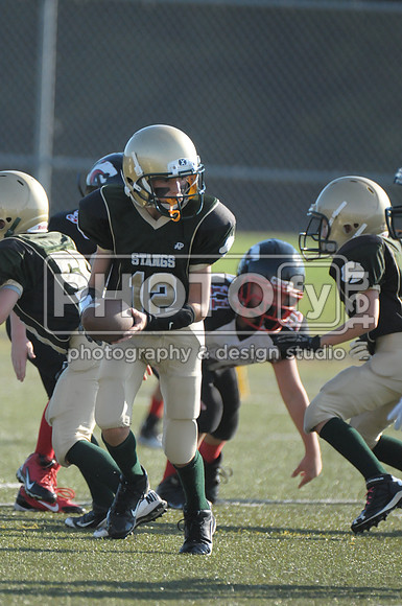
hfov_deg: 2.3
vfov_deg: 3.4
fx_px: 10079
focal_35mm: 600
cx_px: 201
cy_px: 303
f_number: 4
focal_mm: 400
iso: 1600
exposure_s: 1/5000
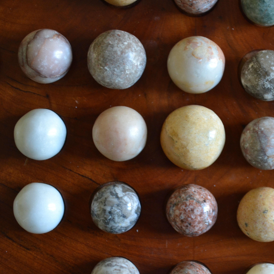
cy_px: 137
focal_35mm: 106
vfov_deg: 16.5
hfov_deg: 16.4
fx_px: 946
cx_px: 198
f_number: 5.6
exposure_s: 1/15
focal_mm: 55
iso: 800
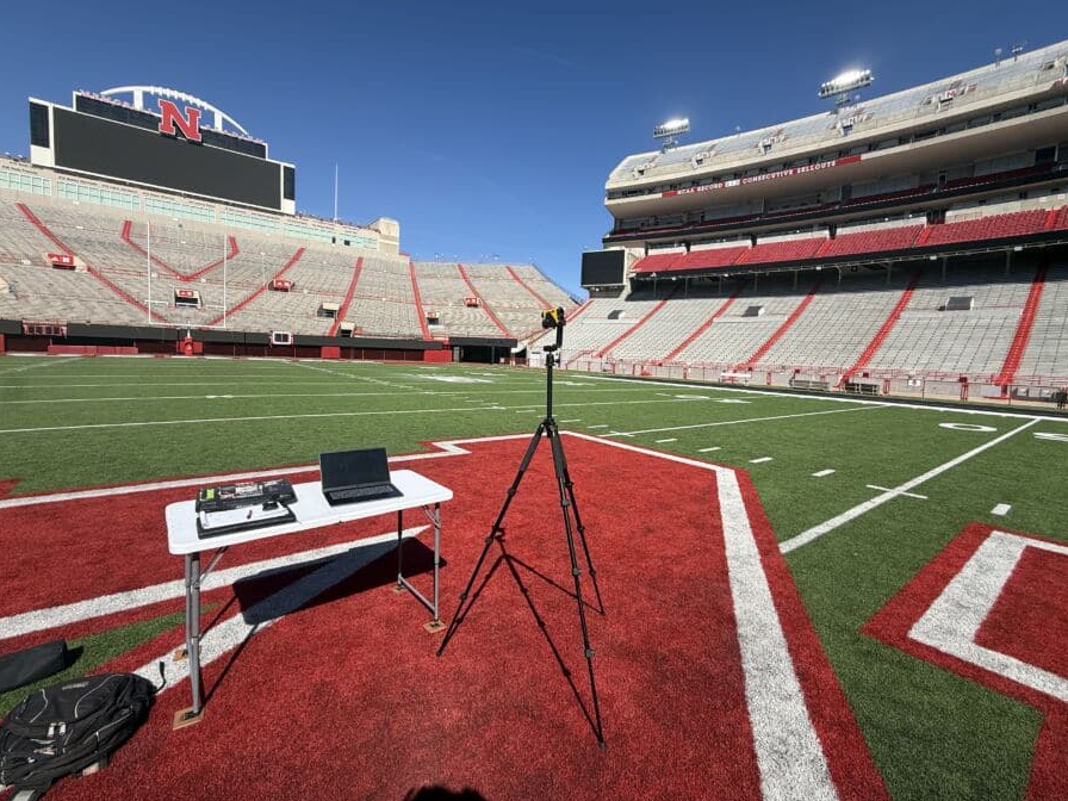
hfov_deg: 98.1
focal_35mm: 15
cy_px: 386
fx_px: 463
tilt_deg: -4.7
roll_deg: -2.0
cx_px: 548
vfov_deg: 81.7
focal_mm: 2.22
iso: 50
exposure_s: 1/2611
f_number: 2.2
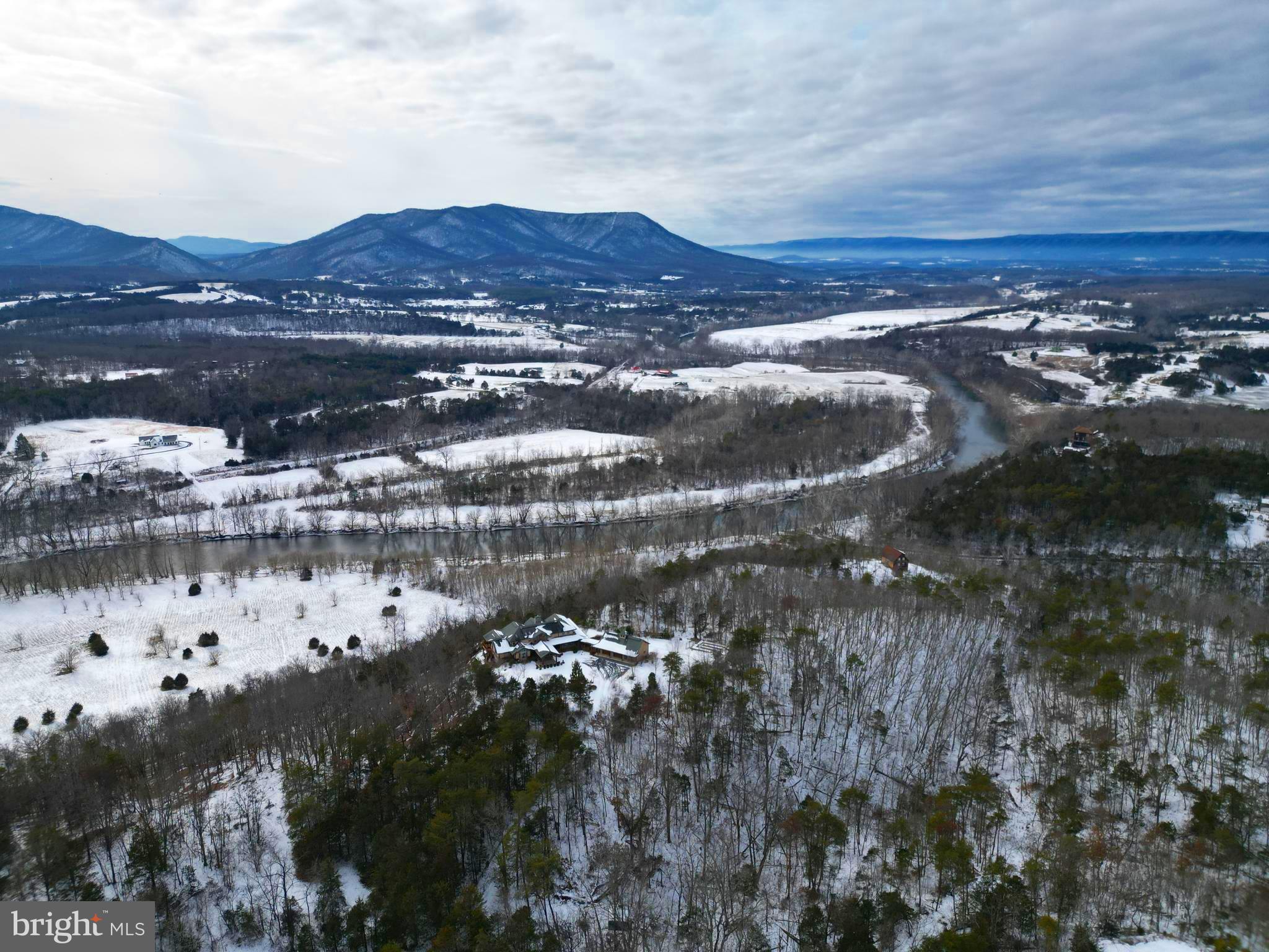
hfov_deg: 71.6
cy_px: 476
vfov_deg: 56.8
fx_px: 880
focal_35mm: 24
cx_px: 634
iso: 130
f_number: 1.7
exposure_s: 1/4000
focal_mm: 6.72
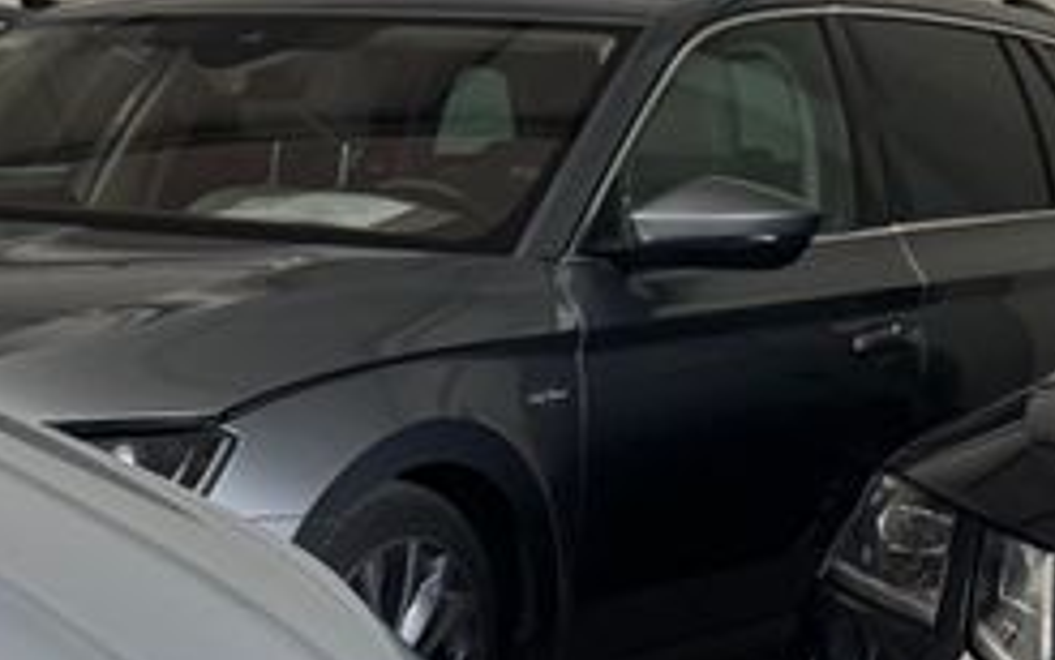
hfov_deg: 15.4
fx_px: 3049
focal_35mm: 106
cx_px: -1106
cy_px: 716
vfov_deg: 12.2
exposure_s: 1/121
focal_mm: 6.76
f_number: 1.78
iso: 200
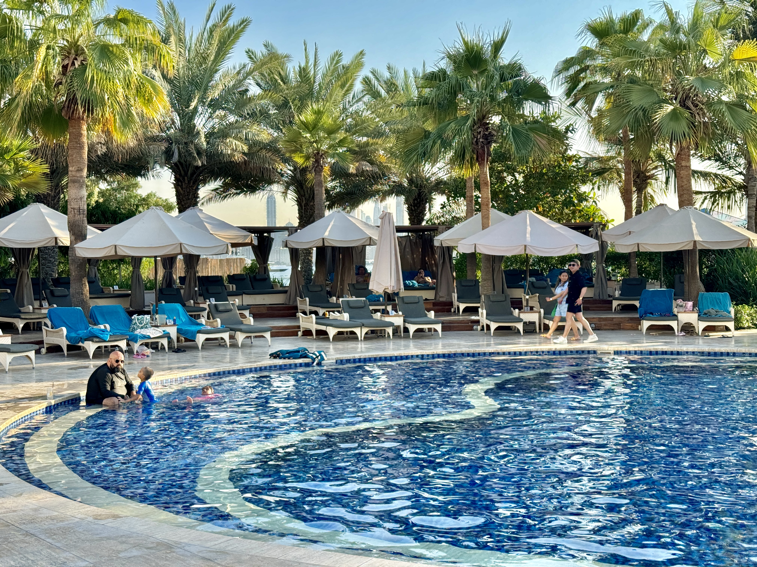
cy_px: 284
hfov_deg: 39.7
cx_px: 378
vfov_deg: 30.3
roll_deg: +0.7
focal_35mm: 48
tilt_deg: -1.7
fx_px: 1050
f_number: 1.78
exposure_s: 1/1133
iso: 64
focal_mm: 6.86
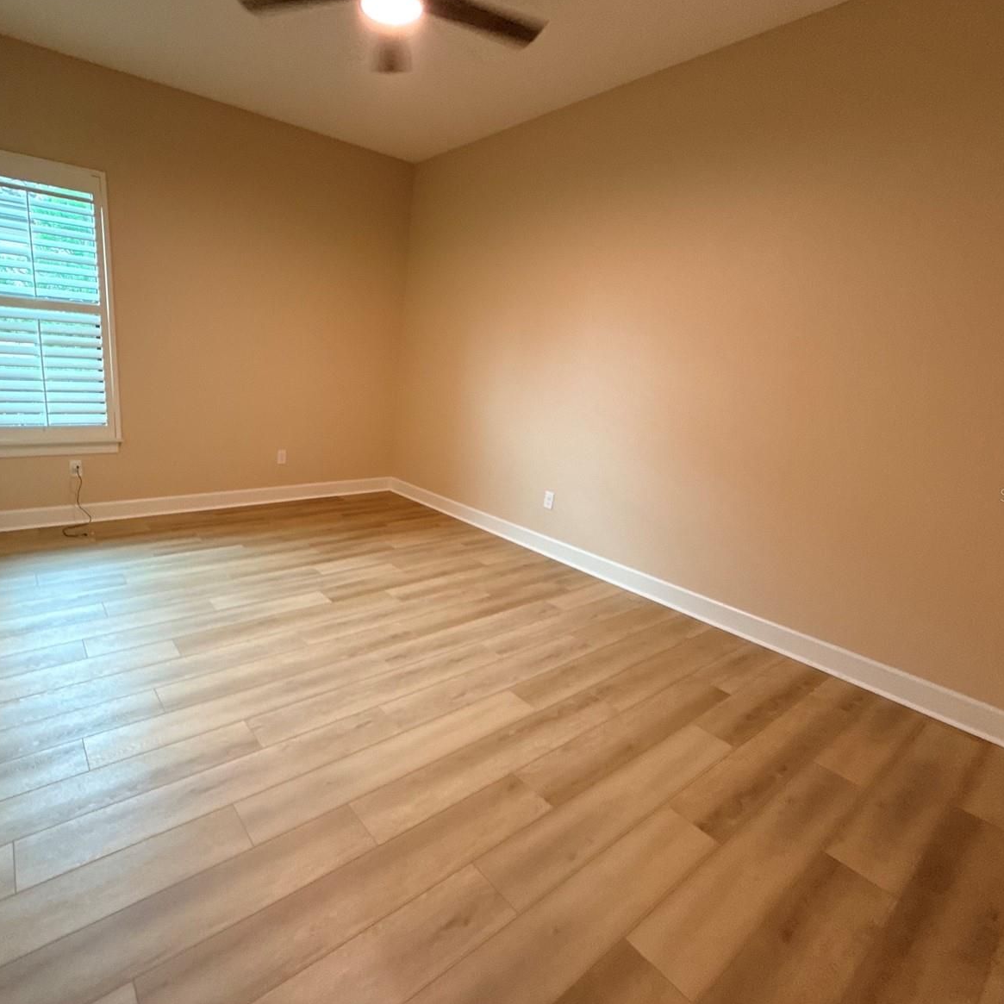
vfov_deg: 84.0
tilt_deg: -14.4
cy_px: 495
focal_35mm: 17
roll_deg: -4.4
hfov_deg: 82.7
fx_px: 558
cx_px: 392
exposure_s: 1/60
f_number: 2.2
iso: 250
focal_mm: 2.22
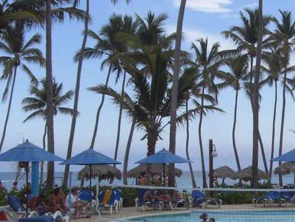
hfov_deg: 22.9
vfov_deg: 17.7
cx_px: 267
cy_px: 149
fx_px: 708
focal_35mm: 83
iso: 64
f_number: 2.7
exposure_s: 1/800
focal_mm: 6.2
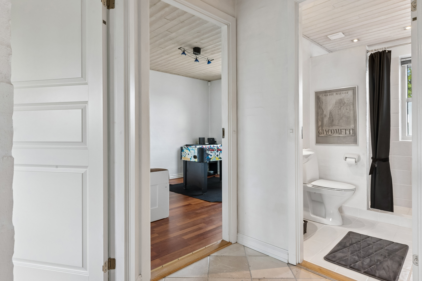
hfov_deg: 84.0
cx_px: 211
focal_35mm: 20
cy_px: 140
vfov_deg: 61.9
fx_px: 234
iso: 400
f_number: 13
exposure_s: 1/4
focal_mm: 20
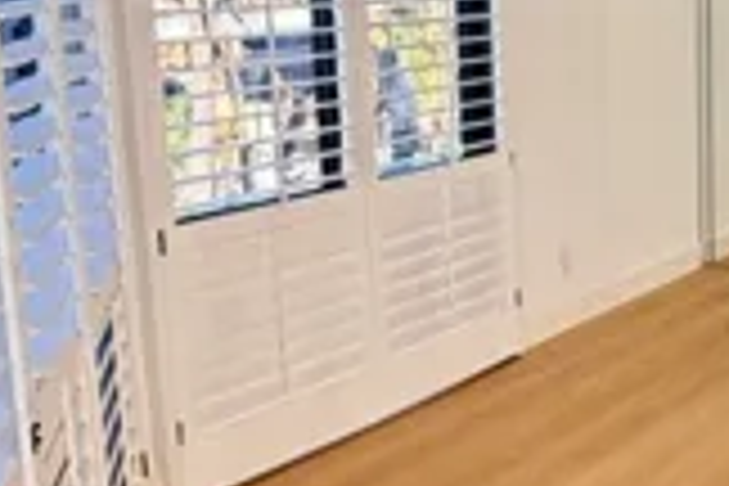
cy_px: 230
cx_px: 857
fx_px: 1357
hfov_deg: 26.9
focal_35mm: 67
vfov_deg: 20.3
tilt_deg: -12.5
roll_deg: -1.1
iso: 100
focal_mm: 2.22
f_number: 2.2
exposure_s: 1/120
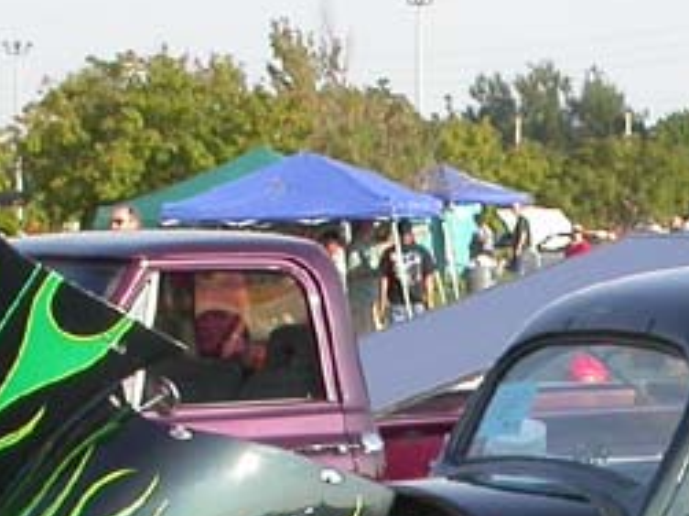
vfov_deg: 9.4
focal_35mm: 155
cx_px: 722
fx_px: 3084
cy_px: 683
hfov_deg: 12.6
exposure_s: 1/196
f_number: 6
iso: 100
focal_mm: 7.85
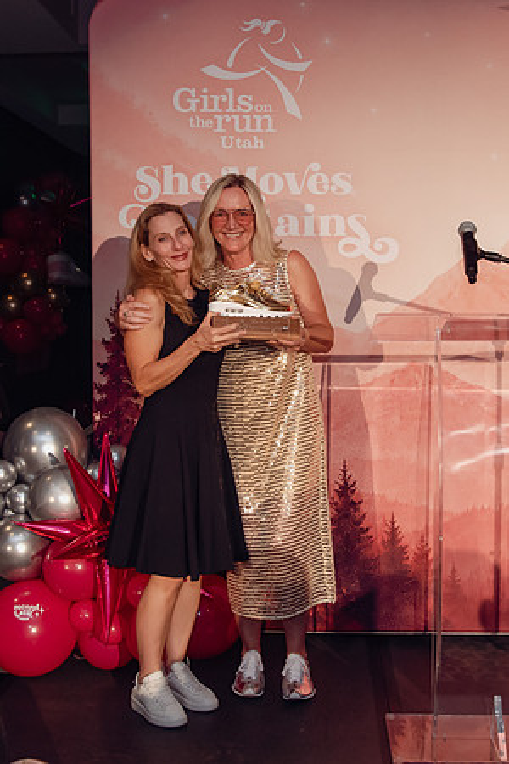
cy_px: 329
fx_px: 991
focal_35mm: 47
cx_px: 291
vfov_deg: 42.0
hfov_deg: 28.8
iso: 3200
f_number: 4
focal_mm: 24
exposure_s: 1/320
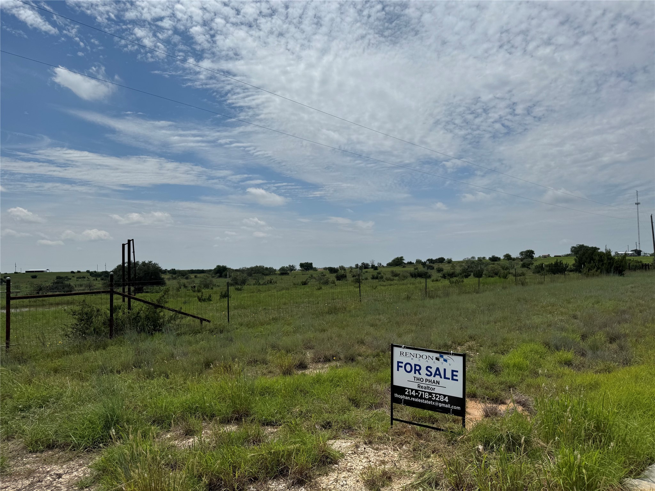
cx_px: 328
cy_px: 246
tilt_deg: +0.7
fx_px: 454
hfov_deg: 71.6
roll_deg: +0.6
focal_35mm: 24
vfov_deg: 56.8
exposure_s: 1/12346
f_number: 1.78
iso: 80
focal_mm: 6.76
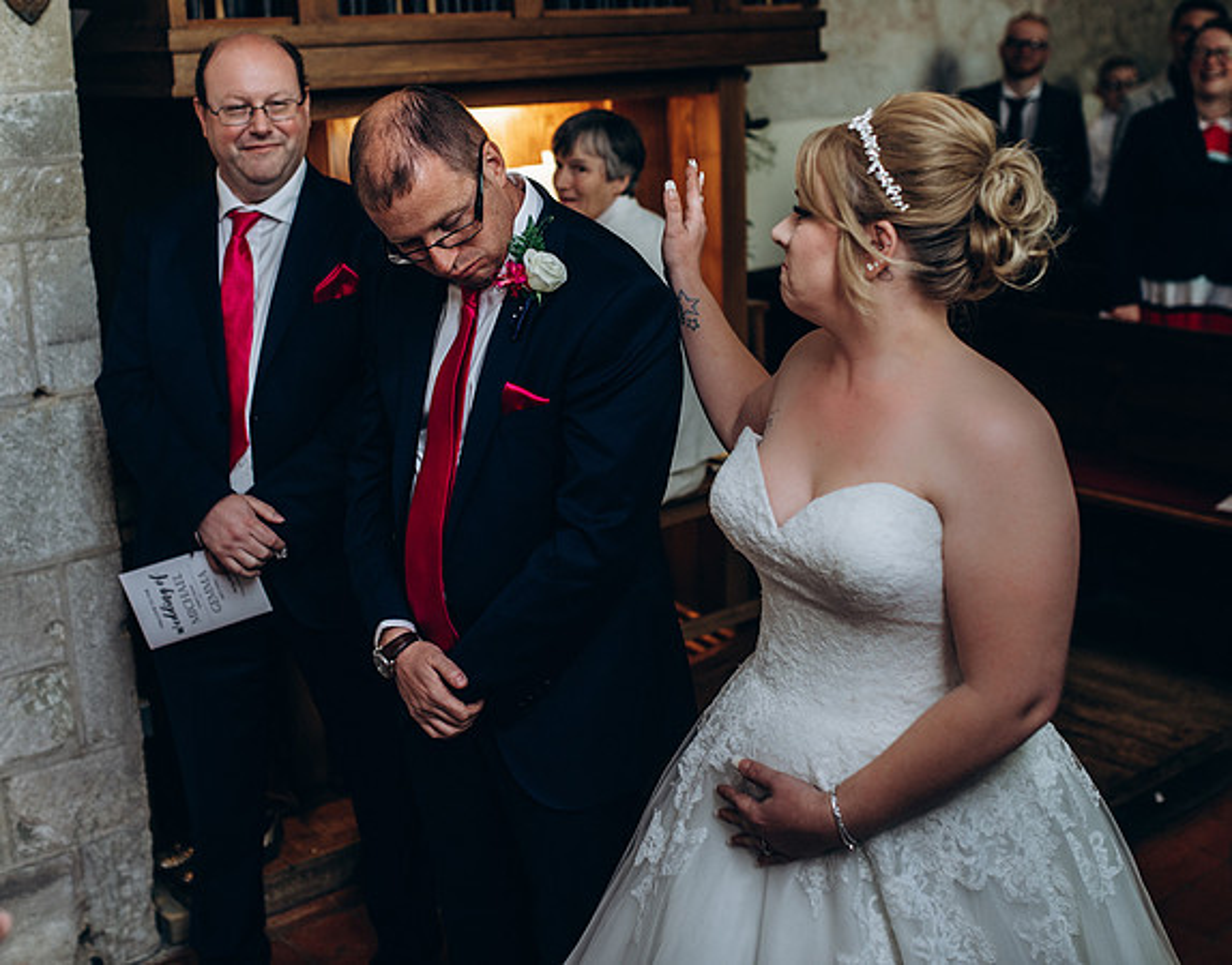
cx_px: 564
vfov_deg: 31.5
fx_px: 1707
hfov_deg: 39.7
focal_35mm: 47
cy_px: 381
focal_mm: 35
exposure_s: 1/100
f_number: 2.5
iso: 400
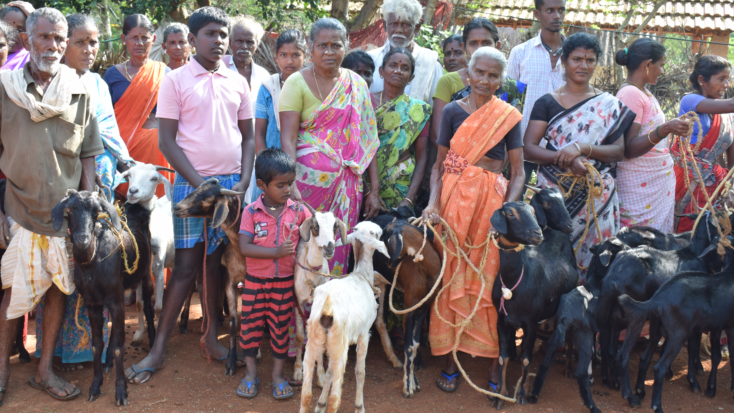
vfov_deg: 24.2
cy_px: 192
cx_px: 364
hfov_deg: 41.7
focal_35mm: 50
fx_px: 964
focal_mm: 31
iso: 400
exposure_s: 1/200
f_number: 7.1
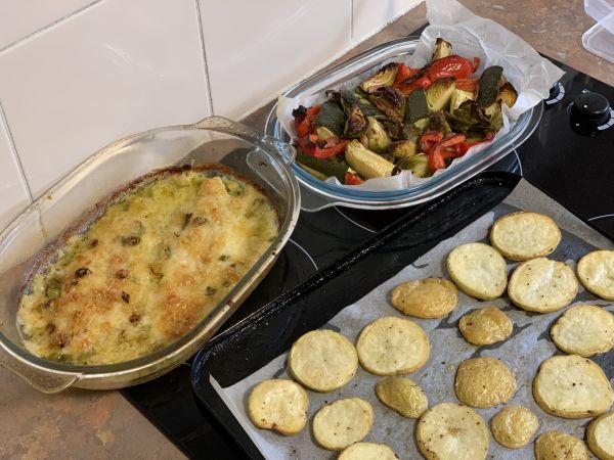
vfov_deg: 28.0
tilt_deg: -44.2
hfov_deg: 36.8
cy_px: 230
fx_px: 922
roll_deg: +3.1
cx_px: 307
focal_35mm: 52
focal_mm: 6
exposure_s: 1/60
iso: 320
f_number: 2.4
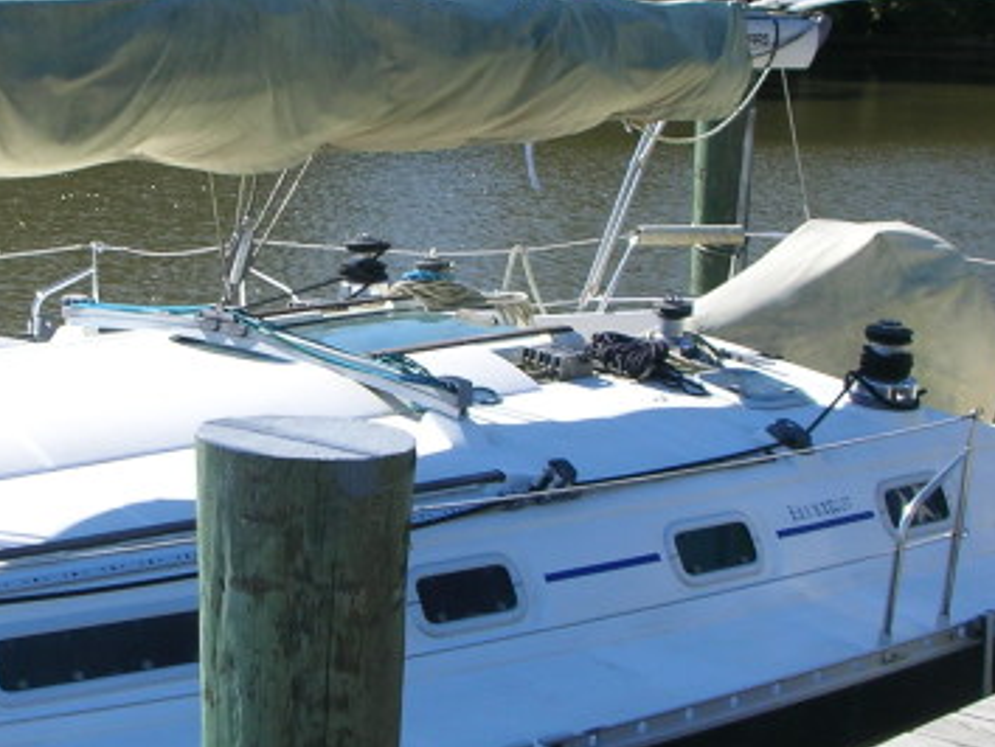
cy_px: 337
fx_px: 2272
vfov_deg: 18.7
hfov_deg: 24.6
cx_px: 349
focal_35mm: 79
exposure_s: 1/69.5
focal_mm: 5.8
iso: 50
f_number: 8.5
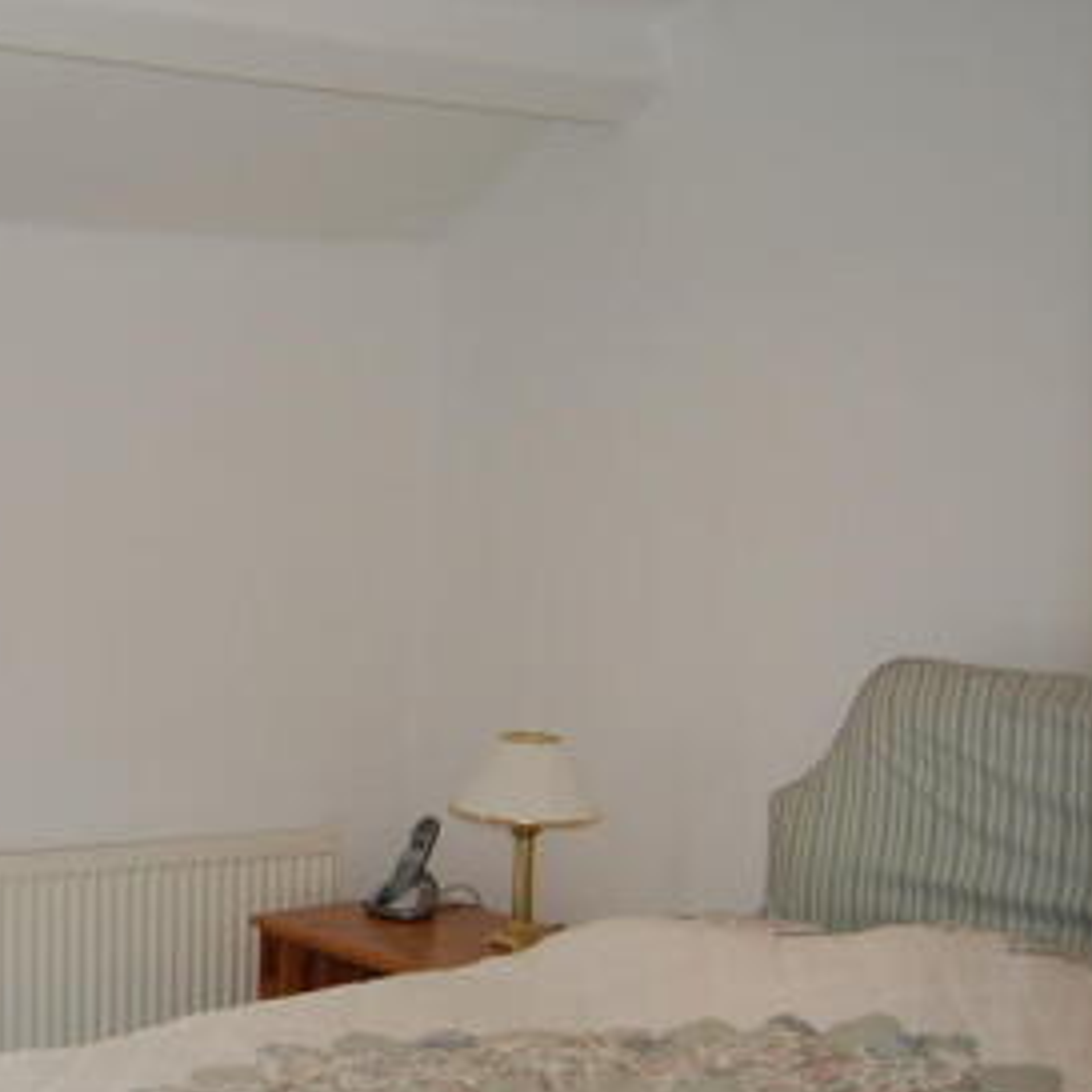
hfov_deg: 28.9
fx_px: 1963
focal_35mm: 55
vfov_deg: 30.7
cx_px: -32
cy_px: 768
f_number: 3.5
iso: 400
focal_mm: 18
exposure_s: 1/320
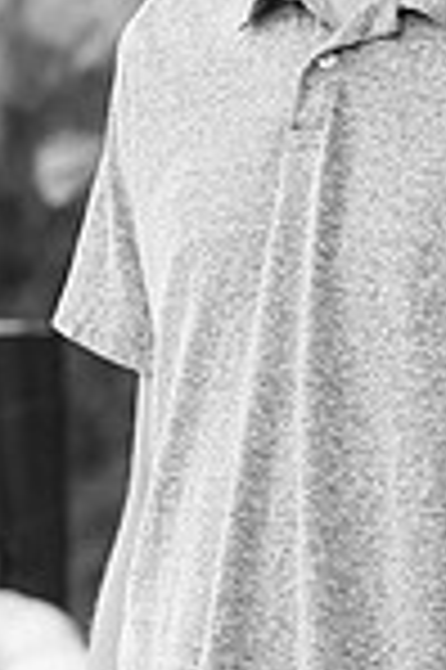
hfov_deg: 2.8
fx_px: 8996
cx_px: 324
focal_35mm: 483
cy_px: 207
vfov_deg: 4.3
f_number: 6.3
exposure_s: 1/200
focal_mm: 160
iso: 500
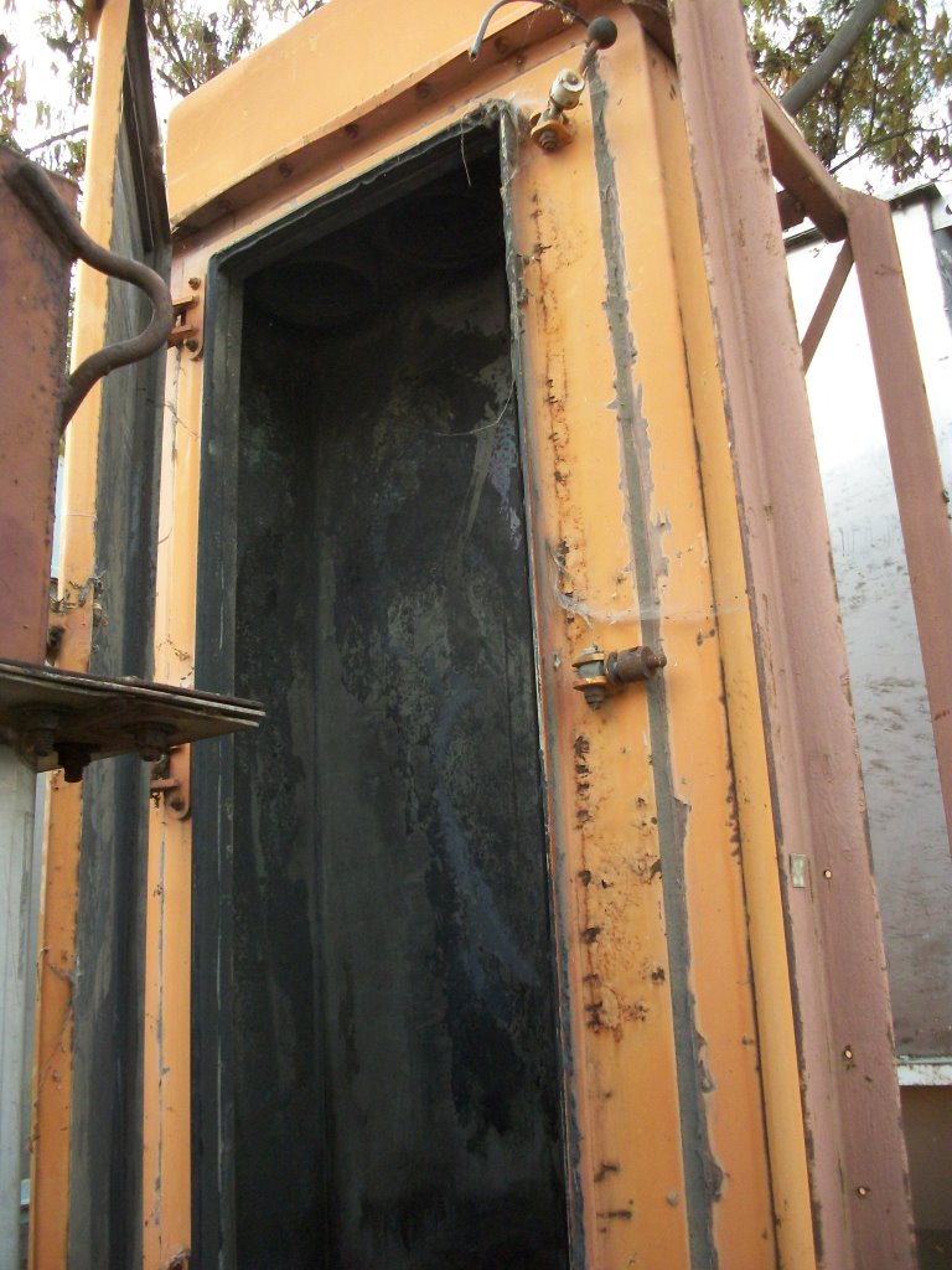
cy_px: 635
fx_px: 1173
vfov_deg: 56.8
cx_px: 476
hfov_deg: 44.2
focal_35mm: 32
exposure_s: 1/500
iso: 257
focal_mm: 5.7
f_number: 2.9
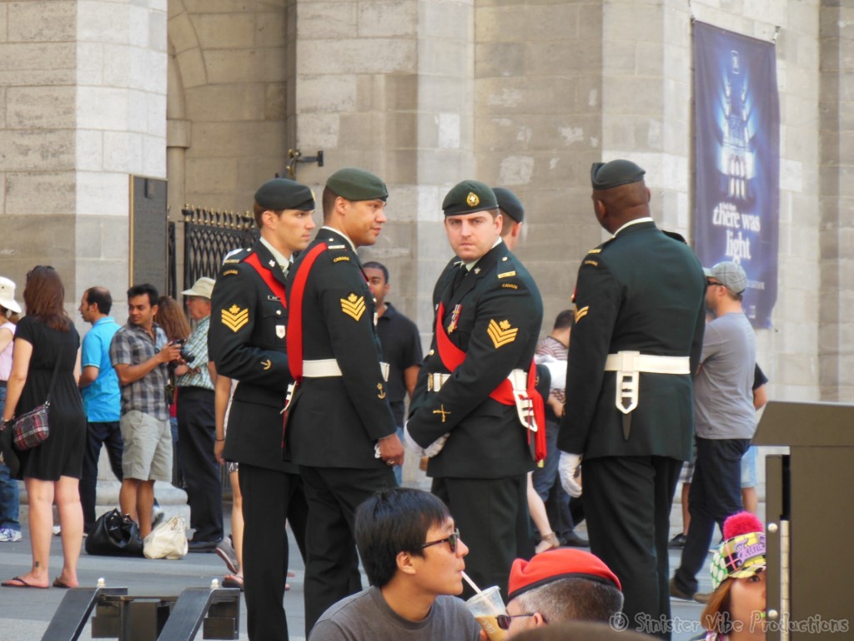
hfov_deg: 9.0
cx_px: 427
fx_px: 5403
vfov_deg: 6.8
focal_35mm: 219
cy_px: 320
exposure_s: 1/60
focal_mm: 39.1
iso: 200
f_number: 5.7
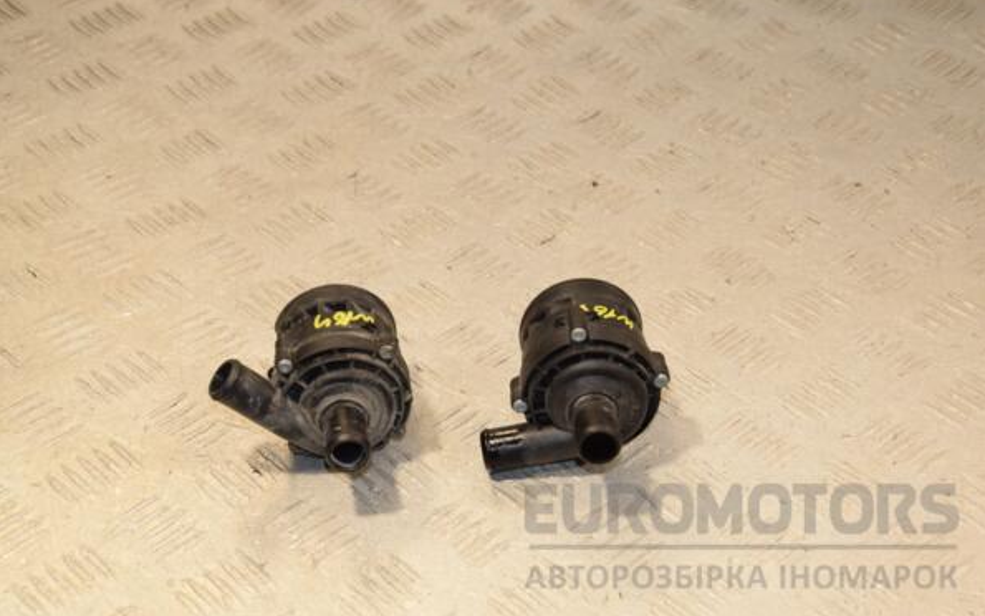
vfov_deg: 17.6
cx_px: 493
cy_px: 288
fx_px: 1987
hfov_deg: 27.8
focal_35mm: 74
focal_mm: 48
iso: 800
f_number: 7.1
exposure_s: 1/200
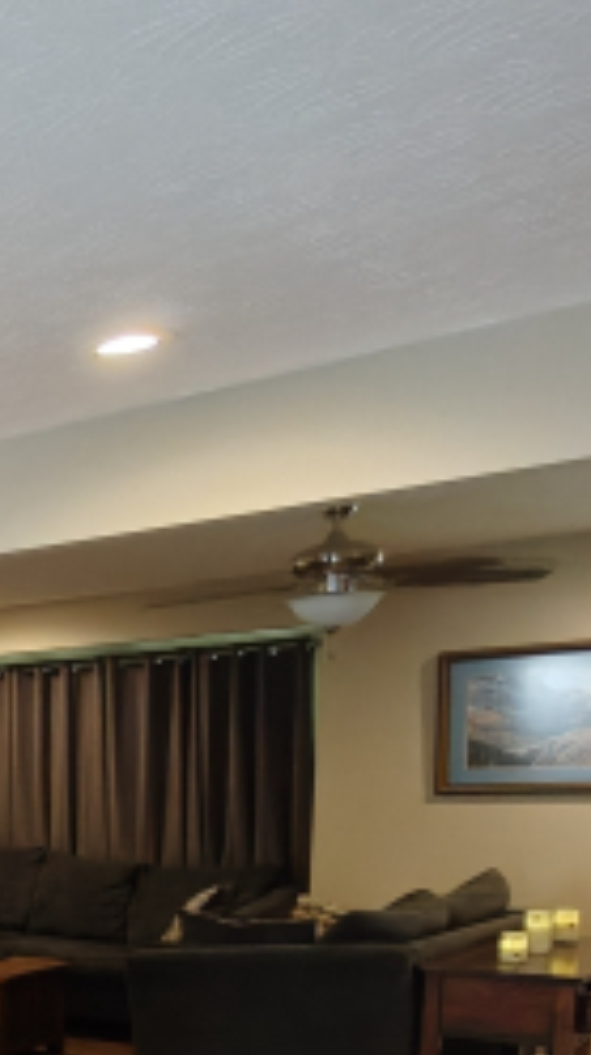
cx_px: -610
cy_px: 902
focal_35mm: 44
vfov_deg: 43.4
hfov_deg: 17.9
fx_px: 1229
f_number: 2
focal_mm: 2.3
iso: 1600
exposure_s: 1/120
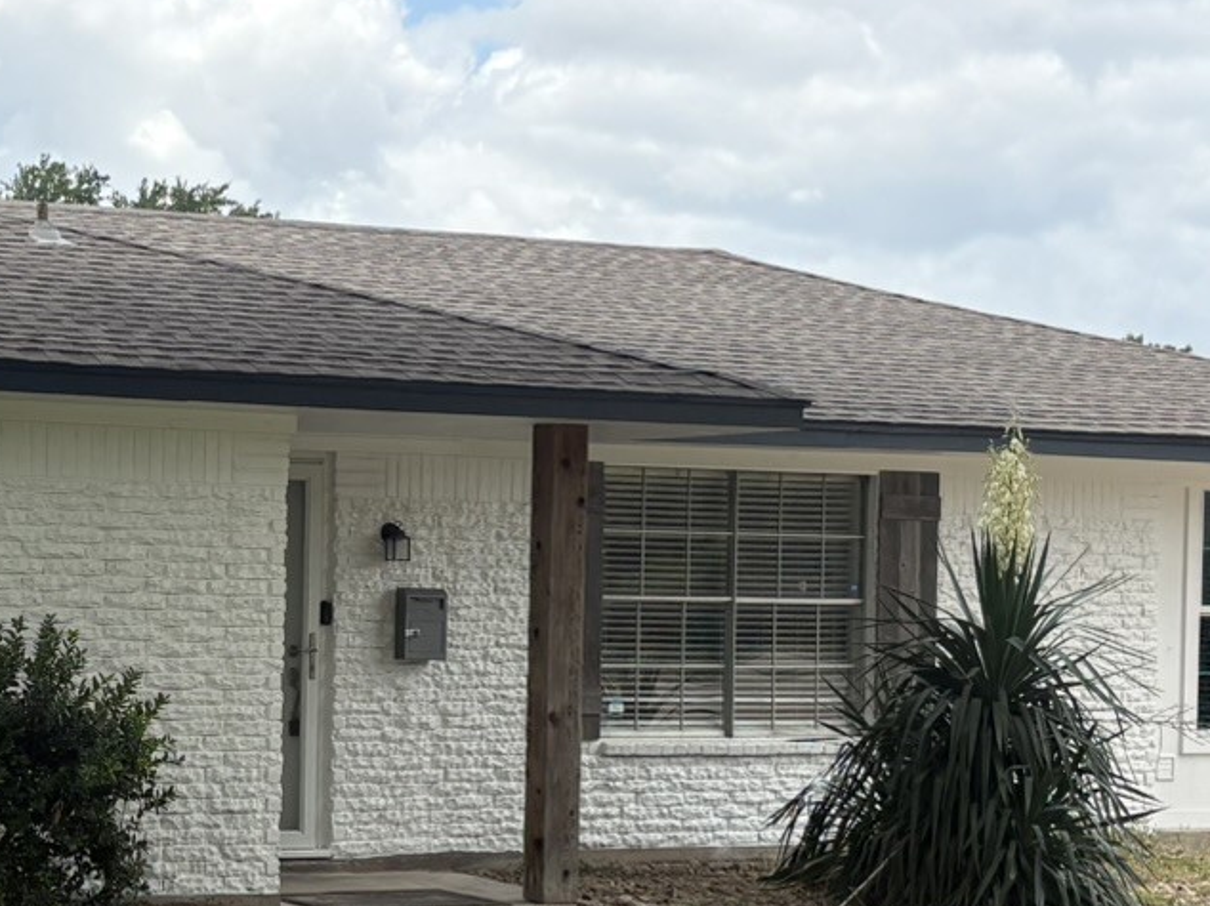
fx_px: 2935
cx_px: 95
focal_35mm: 84
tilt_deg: -0.9
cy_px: 614
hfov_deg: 22.7
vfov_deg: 17.5
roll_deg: -0.9
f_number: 1.6
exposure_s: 1/2538
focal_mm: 5.96
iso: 50
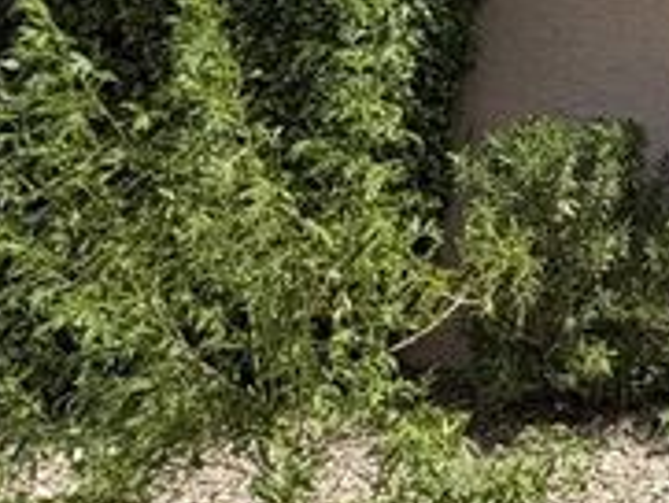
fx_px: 1528
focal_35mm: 79
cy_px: -37
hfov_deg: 20.8
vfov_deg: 18.1
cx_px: 1020
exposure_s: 1/770
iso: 25
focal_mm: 2.22
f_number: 2.2
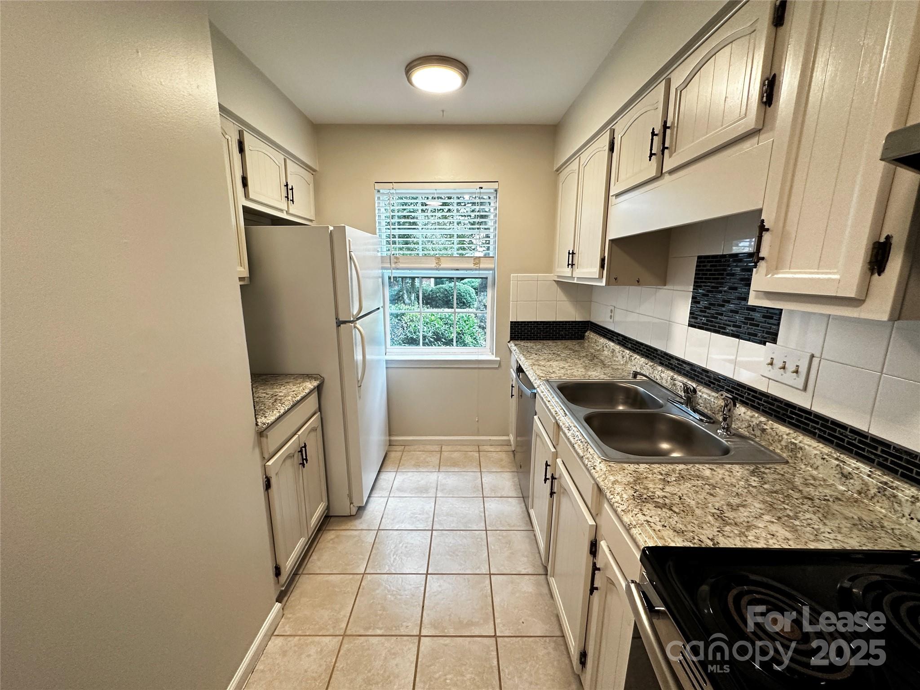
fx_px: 372
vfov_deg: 85.7
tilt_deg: -12.2
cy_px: 345
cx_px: 460
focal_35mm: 14
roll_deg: -0.3
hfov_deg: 102.1
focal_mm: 2.22
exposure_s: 1/120
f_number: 2.2
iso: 250
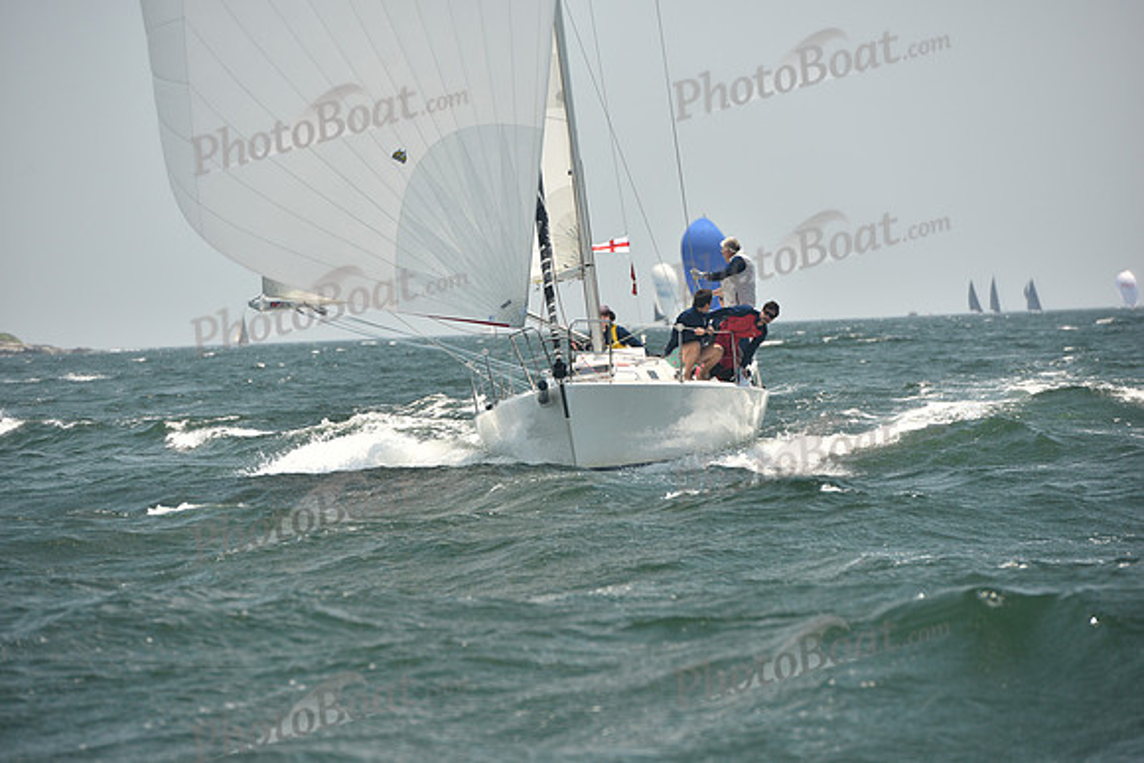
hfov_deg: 10.3
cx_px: 572
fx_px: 6357
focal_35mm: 200
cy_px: 382
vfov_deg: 6.9
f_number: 5.6
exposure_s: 1/640
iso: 250
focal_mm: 200
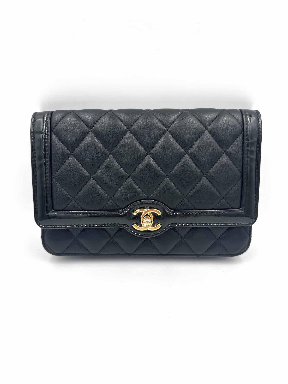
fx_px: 266
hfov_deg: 56.8
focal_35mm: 24
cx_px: 144
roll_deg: -1.1
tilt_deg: -28.5
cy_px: 192
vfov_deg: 71.6
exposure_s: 1/433
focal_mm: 6.86
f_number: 1.78
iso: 80
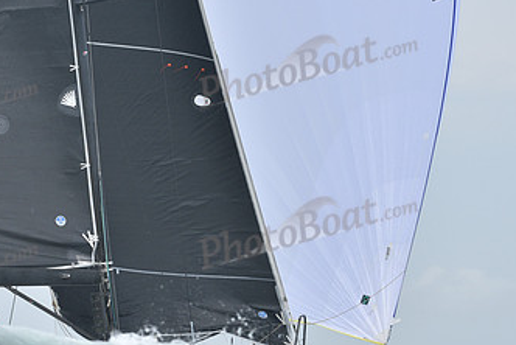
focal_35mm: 349
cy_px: 170
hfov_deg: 5.9
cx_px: 120
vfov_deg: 3.9
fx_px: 5007
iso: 320
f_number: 7.1
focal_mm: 200
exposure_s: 1/1000
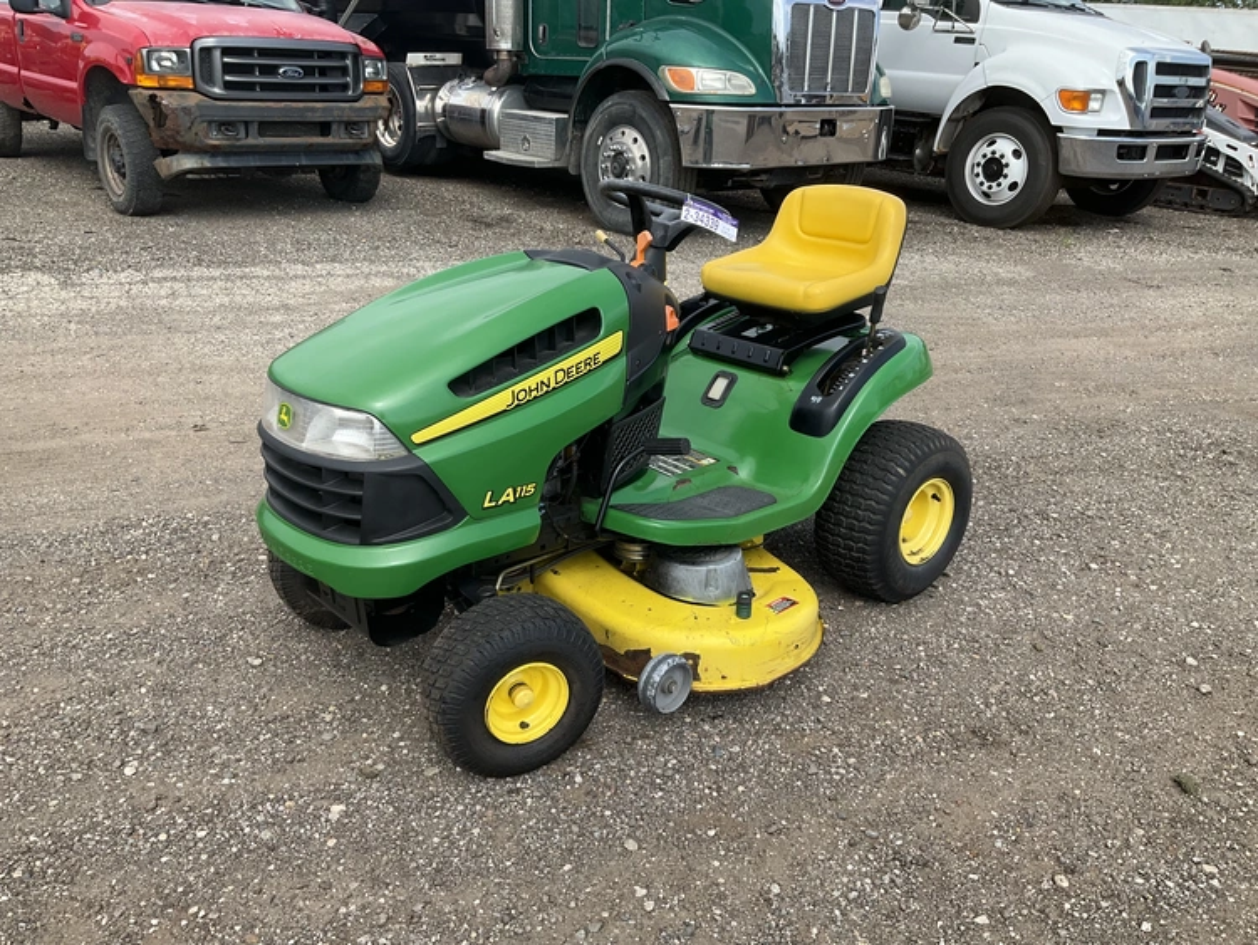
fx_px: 1054
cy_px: 472
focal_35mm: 29
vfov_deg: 48.3
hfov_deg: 61.6
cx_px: 629
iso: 25
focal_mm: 3
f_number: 1.8
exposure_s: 1/962
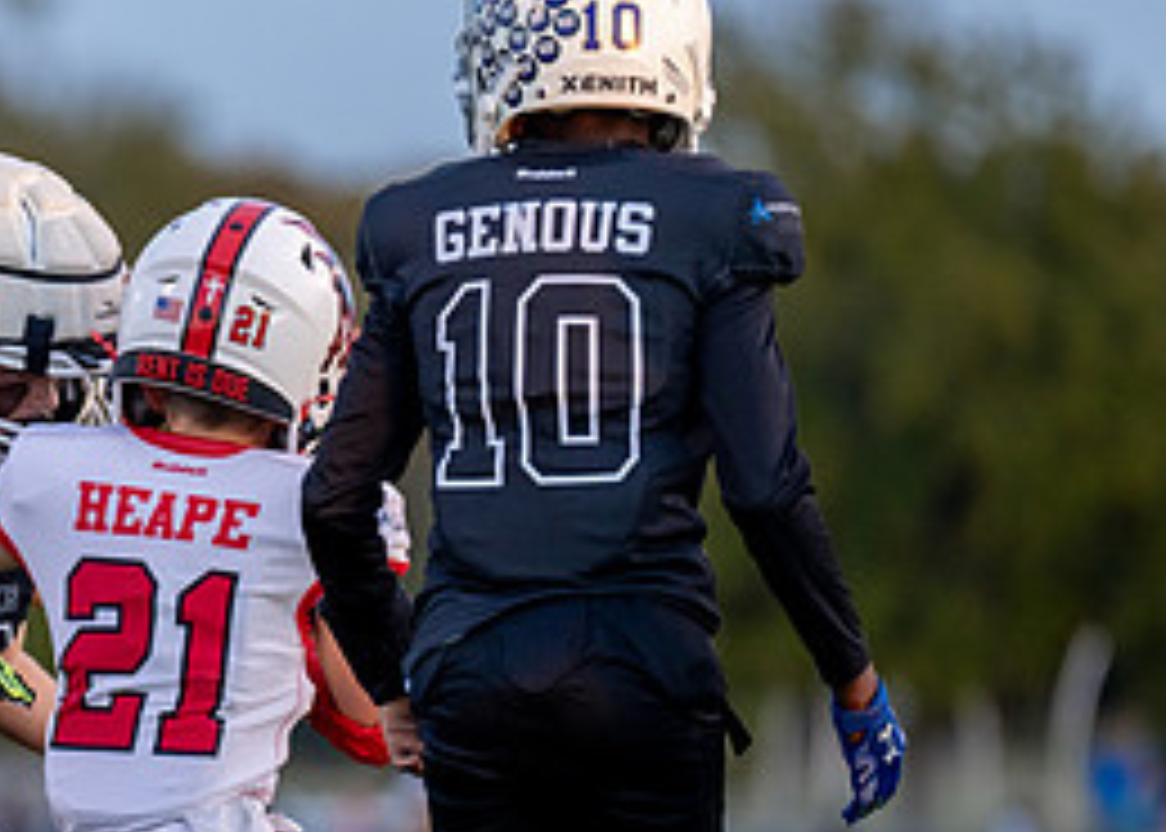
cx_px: 58
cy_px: 659
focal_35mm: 534
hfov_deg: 3.8
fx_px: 17684
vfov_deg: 2.7
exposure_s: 1/1250
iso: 500
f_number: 2.8
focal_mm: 200
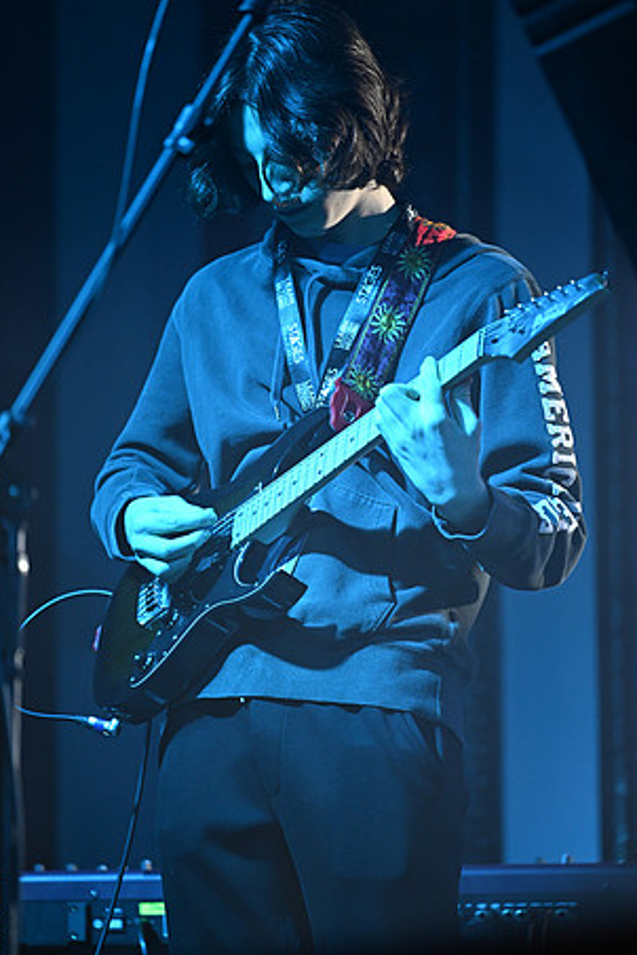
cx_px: 334
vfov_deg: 8.0
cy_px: 449
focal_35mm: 256
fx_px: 6794
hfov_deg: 5.4
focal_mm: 200
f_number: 2.8
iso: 1600
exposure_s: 1/400
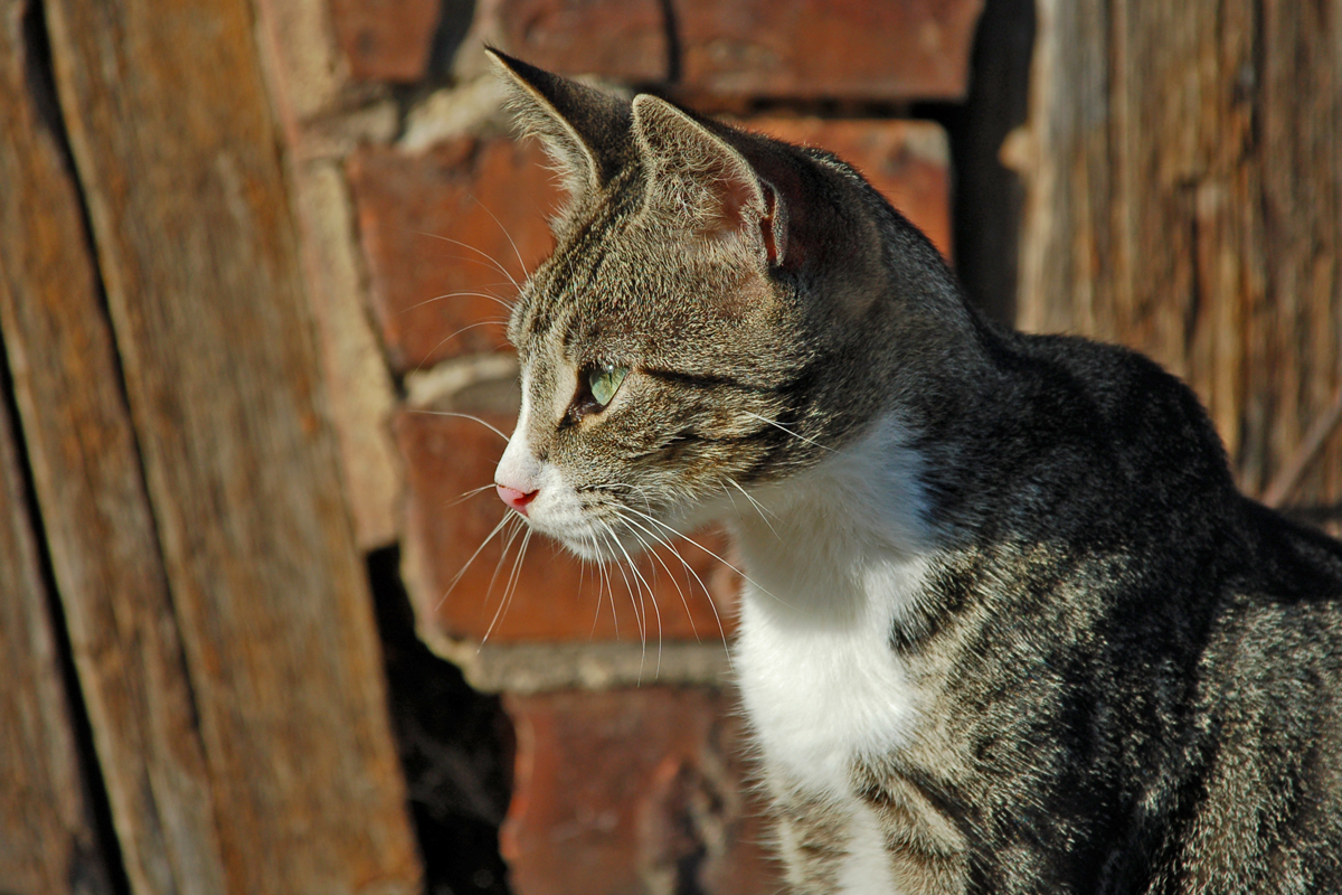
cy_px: 448
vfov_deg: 7.3
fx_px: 6989
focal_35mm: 188
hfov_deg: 11.0
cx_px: 671
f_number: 5.6
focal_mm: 125
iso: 200
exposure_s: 1/500
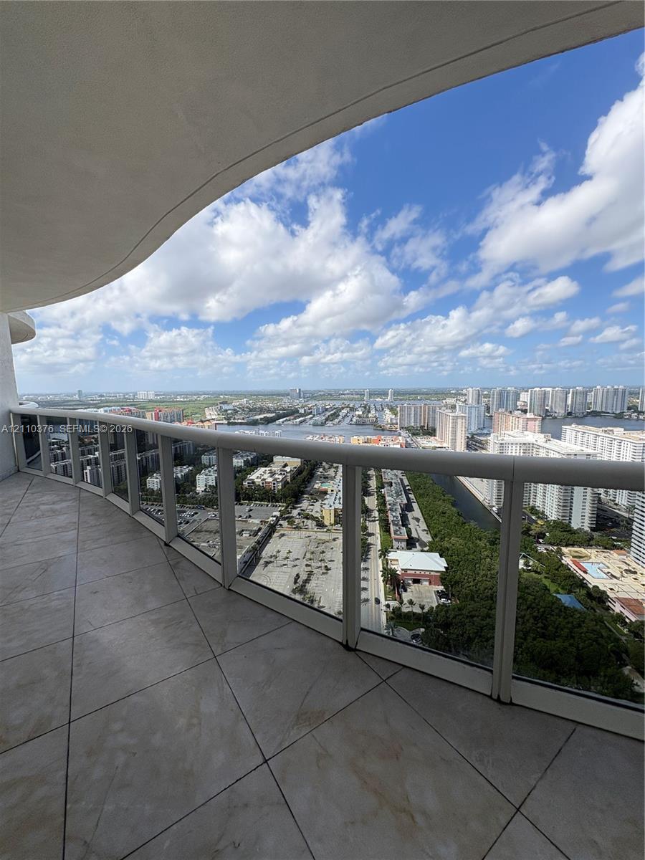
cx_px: 322
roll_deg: -0.6
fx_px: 348
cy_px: 430
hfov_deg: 85.7
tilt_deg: -7.0
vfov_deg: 102.1
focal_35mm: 14
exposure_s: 1/1976
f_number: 2.2
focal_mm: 2.22
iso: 50
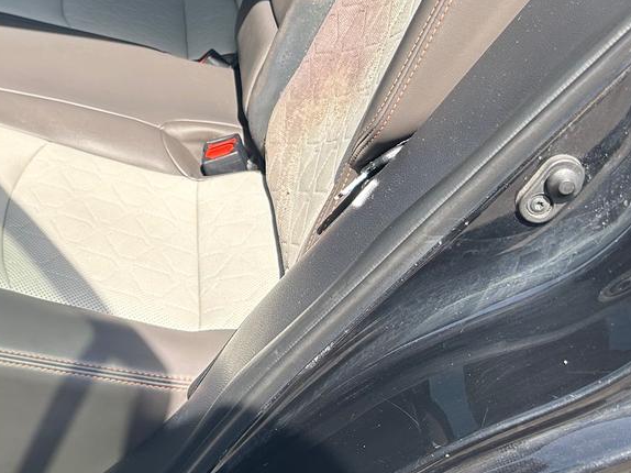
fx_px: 1057
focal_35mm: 58
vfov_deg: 24.7
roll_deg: -1.8
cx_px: 110
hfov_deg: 32.2
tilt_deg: -24.7
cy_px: 86
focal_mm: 5.7
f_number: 1.5
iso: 50
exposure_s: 1/692
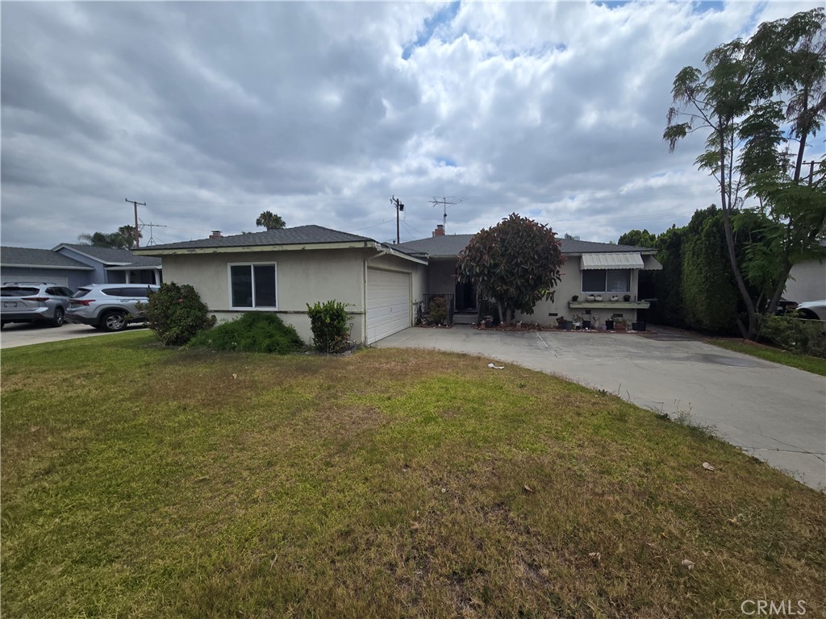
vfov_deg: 89.9
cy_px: 310
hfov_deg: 106.2
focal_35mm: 13
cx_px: 413
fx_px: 310
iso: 50
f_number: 2.2
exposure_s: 1/4120
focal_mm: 2.2
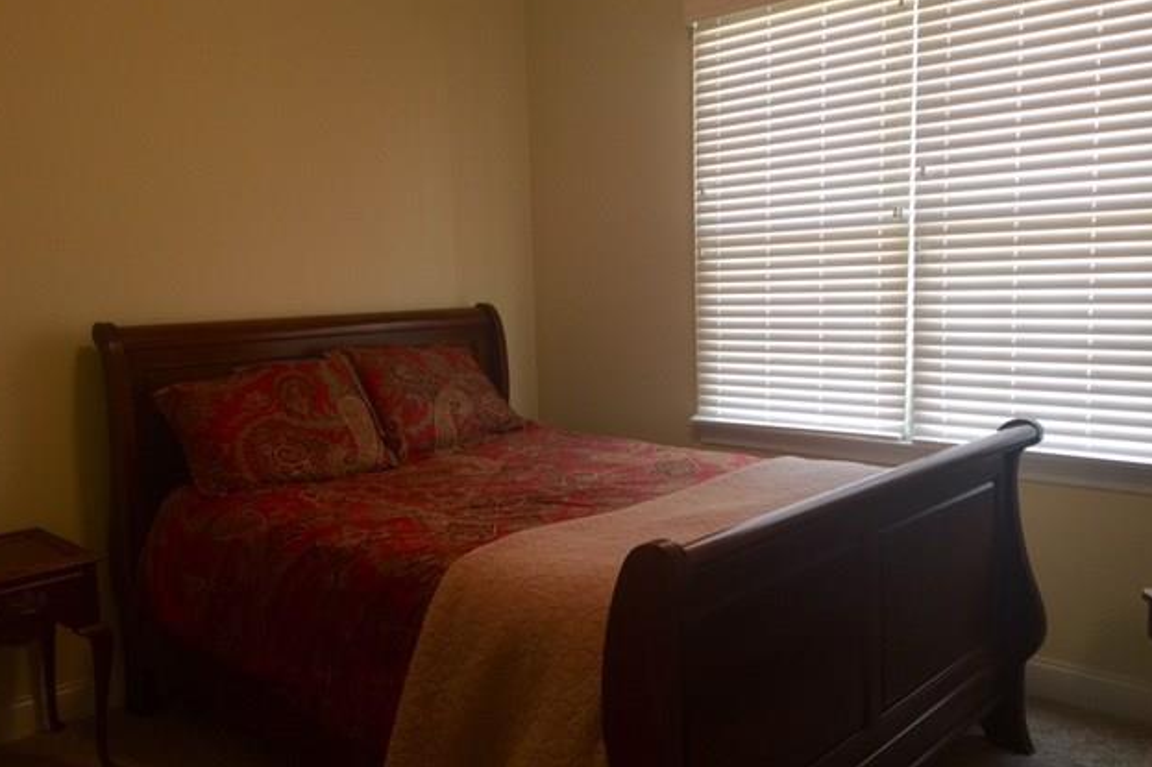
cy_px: 414
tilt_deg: -7.4
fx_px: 992
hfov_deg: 60.3
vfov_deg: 42.3
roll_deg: +1.2
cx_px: 568
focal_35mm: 31
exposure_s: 1/15
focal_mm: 4.15
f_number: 2.2
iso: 40
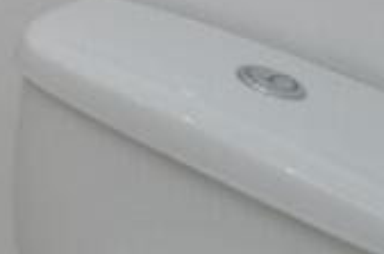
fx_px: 1065
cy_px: -350
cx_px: -686
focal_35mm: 100
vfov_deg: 11.4
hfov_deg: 12.3
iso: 200
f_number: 7.1
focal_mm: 11
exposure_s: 1/200
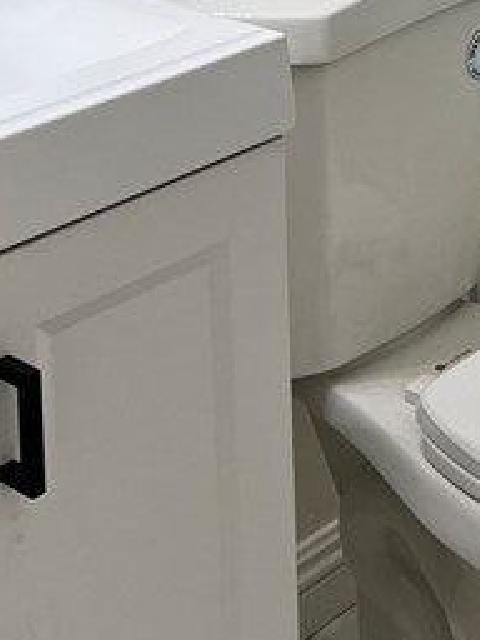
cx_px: 498
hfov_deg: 14.0
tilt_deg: -5.9
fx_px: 1923
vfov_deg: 16.9
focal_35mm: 104
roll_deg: +2.5
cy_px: -362
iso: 64
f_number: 1.5
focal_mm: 5.7
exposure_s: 1/120
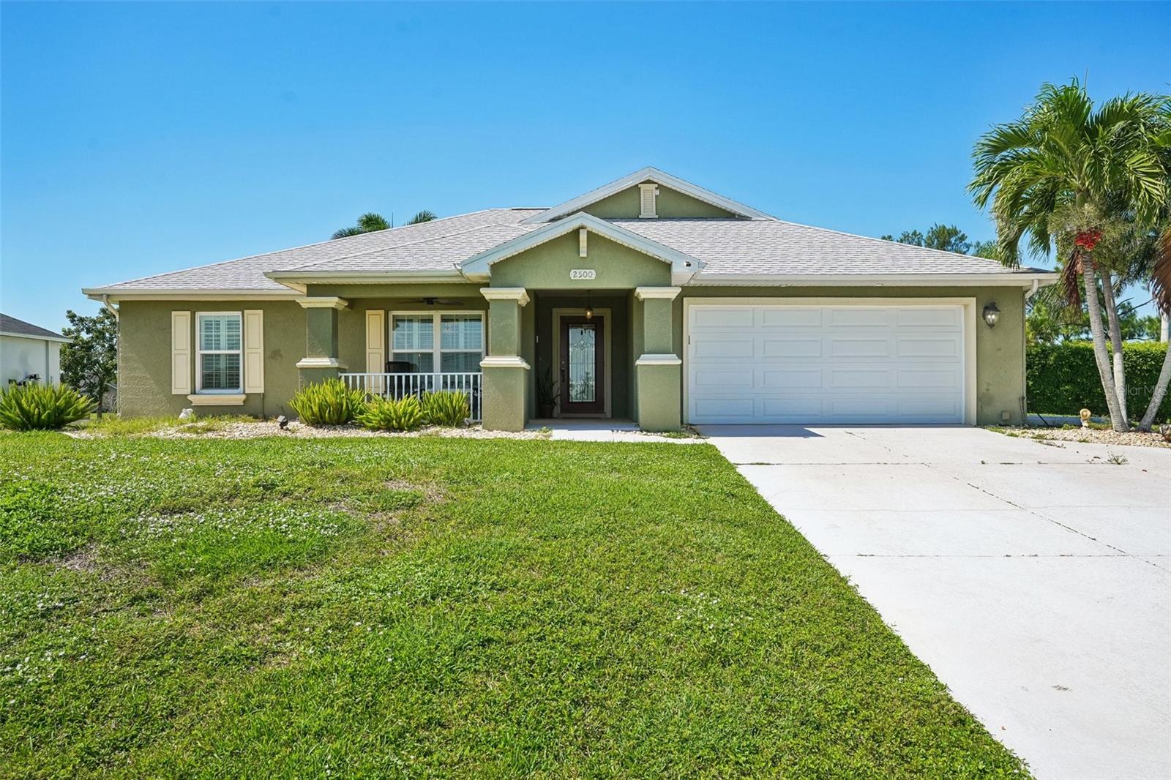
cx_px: 586
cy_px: 390
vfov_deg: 44.9
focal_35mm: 29
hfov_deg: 63.7
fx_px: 943
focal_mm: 29
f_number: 8
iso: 400
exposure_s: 1/1250
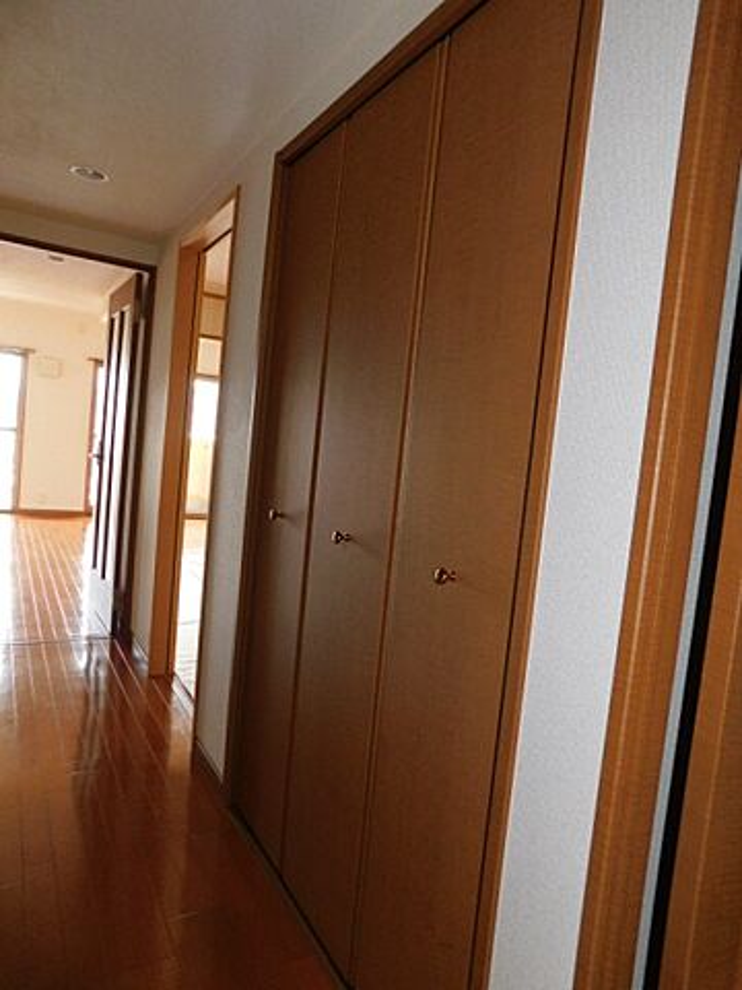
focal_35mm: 23
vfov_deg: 73.9
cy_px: 495
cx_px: 371
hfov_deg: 58.9
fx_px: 657
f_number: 3
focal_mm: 4
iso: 200
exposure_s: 1/30
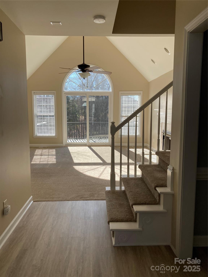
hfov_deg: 49.7
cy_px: 138
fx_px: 224
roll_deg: -0.9
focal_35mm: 28
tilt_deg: -8.0
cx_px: 104
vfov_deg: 63.4
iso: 20
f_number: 1.8
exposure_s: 1/376
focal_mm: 3.99
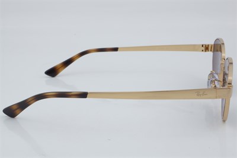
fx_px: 493
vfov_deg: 18.2
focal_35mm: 75
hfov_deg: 27.0
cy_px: 79
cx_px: 118
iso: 100
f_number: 29
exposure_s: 1/4
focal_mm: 50
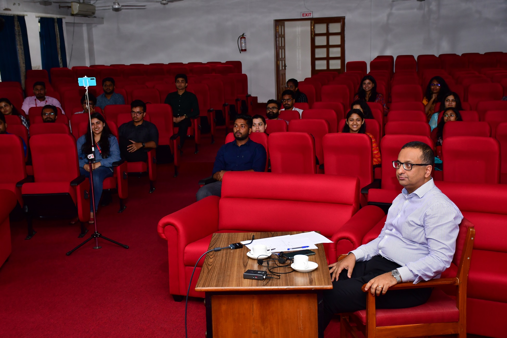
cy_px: 169
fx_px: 718
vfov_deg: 26.5
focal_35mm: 51
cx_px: 254
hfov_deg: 38.9
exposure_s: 1/250
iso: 800
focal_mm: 34
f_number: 5
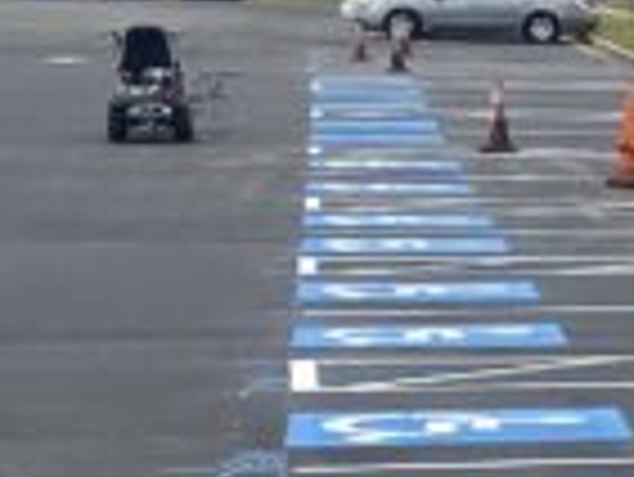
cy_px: 536
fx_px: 3465
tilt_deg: -8.6
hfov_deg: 8.9
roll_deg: -1.4
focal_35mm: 189
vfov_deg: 7.8
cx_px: 1763
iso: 32
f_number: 1.8
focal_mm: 4.25
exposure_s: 1/1996
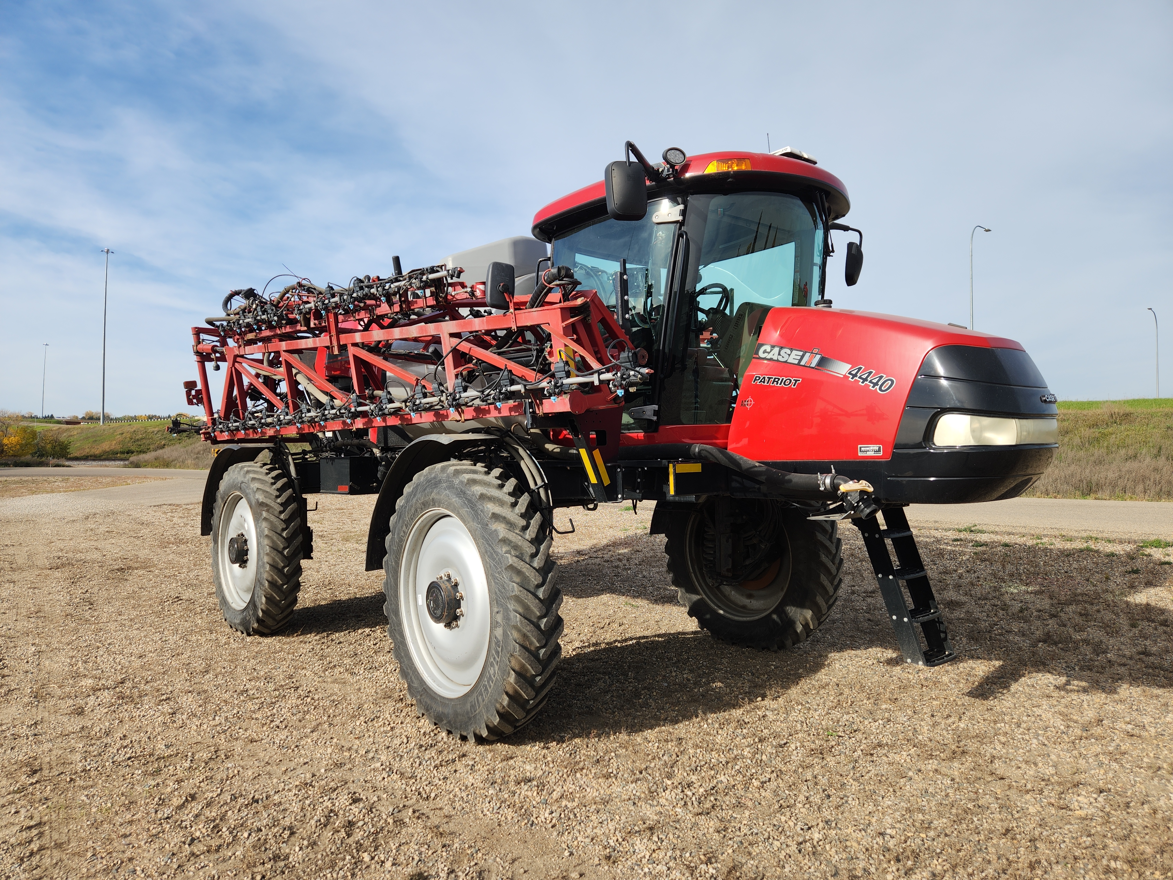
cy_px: 440
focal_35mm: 23
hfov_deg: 73.9
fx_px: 779
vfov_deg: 58.9
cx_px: 586
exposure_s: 1/1354
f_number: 1.8
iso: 20
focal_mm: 5.4
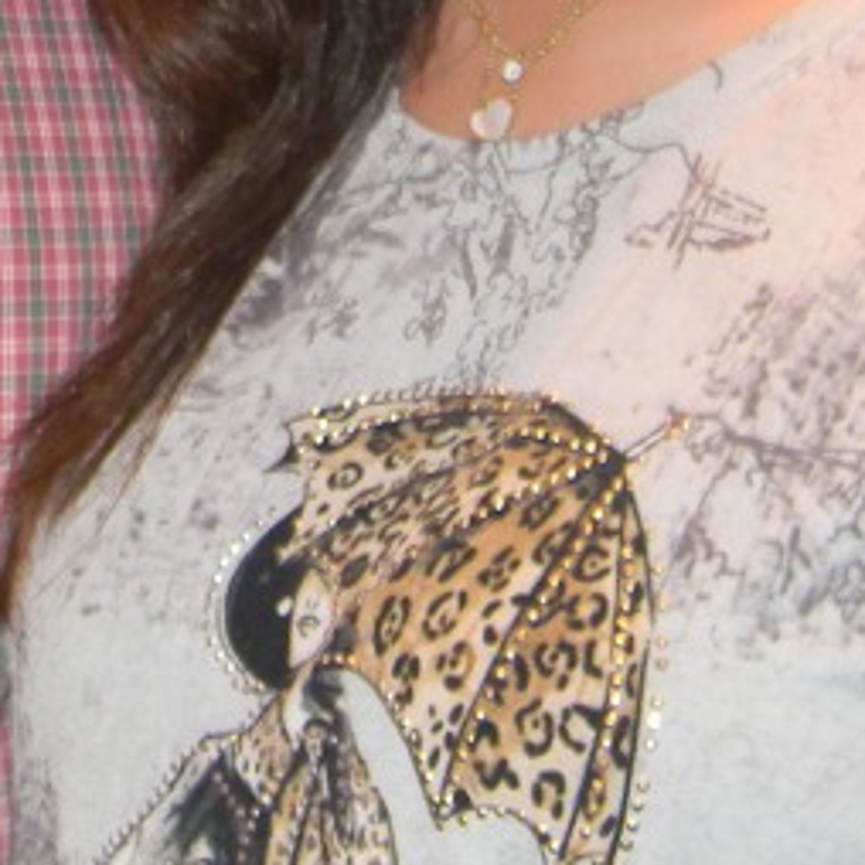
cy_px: -361
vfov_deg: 11.5
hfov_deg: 11.9
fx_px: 4128
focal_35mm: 146
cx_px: 37
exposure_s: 1/30.2
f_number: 3.8
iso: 200
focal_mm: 7.3
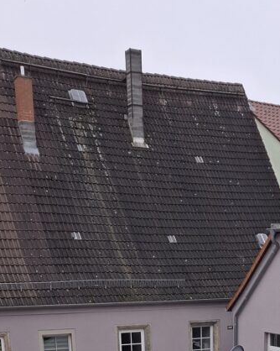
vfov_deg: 28.6
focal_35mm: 58
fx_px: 601
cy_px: 411
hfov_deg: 25.7
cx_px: 230
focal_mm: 5.54
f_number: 1.8
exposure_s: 1/100
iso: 50
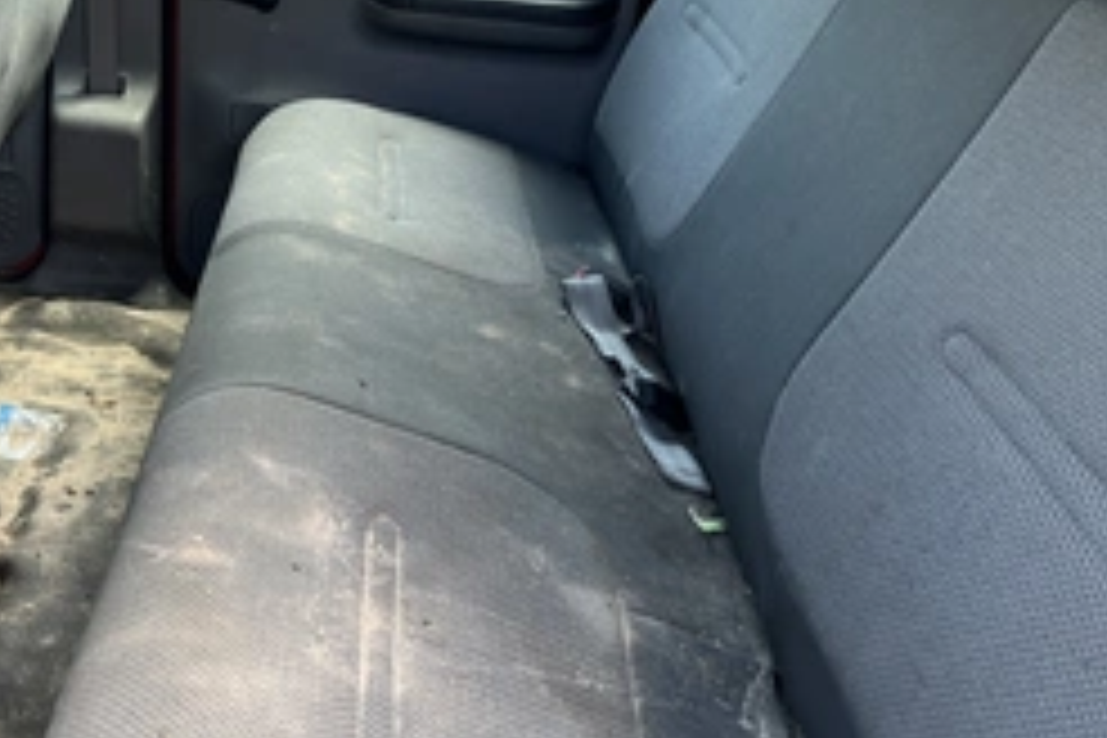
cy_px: 189
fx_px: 1353
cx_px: 252
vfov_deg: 30.0
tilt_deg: -24.1
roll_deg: -10.6
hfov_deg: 42.8
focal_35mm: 44
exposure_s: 1/122
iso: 50
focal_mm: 5.1
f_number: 1.6
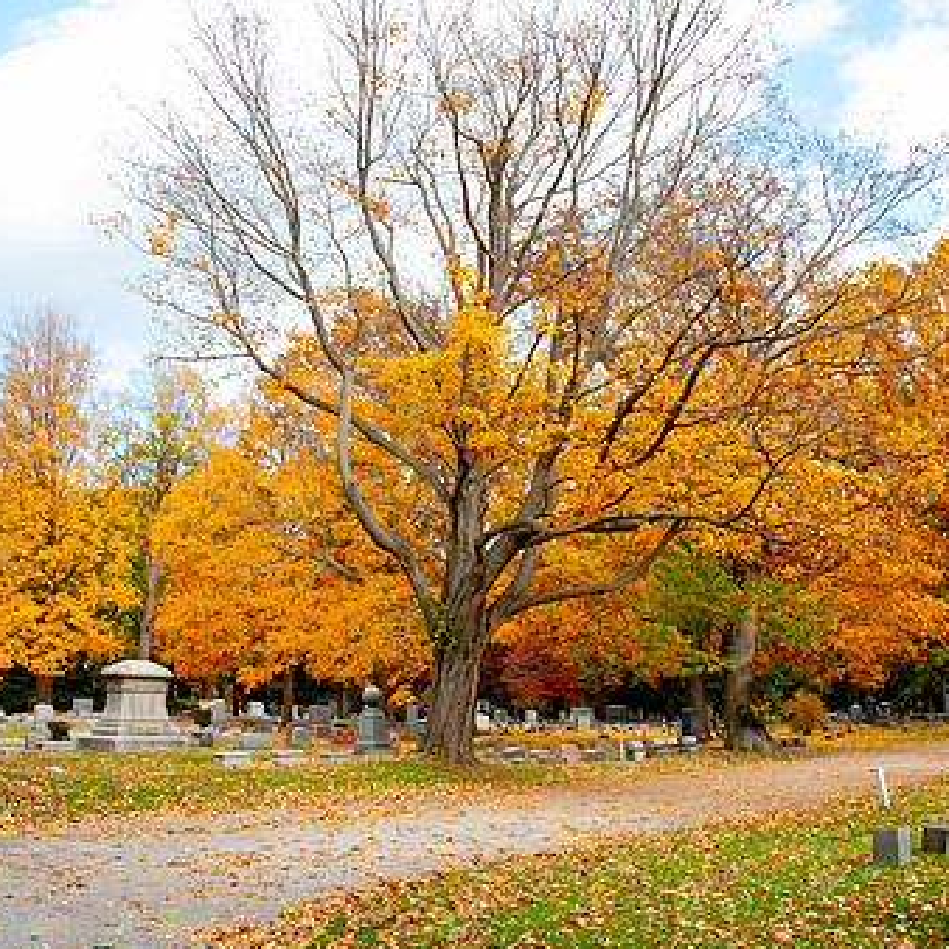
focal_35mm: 35
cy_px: 452
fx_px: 1086
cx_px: 396
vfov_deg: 47.2
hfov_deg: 47.0
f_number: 9
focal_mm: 24
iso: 400
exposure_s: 1/160
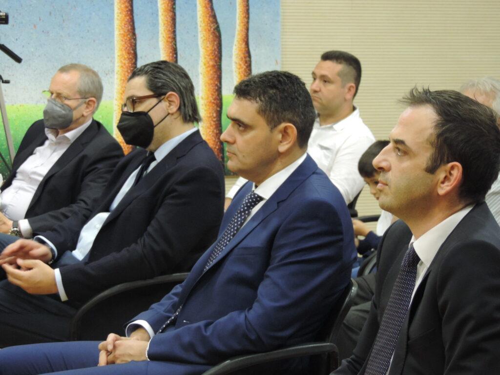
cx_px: 250
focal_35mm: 120
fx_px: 1733
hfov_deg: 16.4
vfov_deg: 12.3
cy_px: 188
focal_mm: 21.4
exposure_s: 1/13
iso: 800
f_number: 4.2
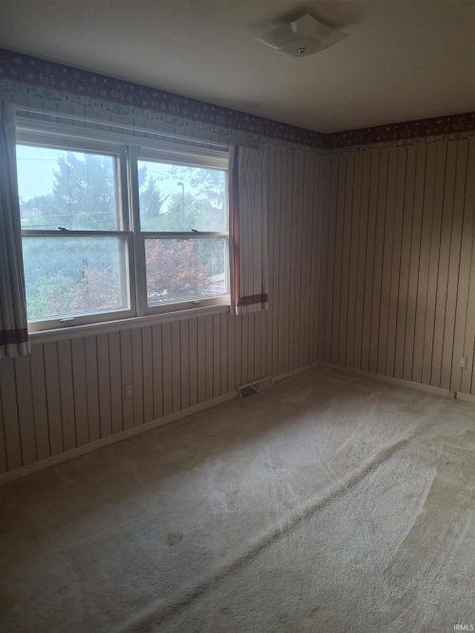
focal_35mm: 25
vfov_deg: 69.4
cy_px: 316
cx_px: 238
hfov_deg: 54.9
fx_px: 458
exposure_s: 1/120
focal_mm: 4.69
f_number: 1.8
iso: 160
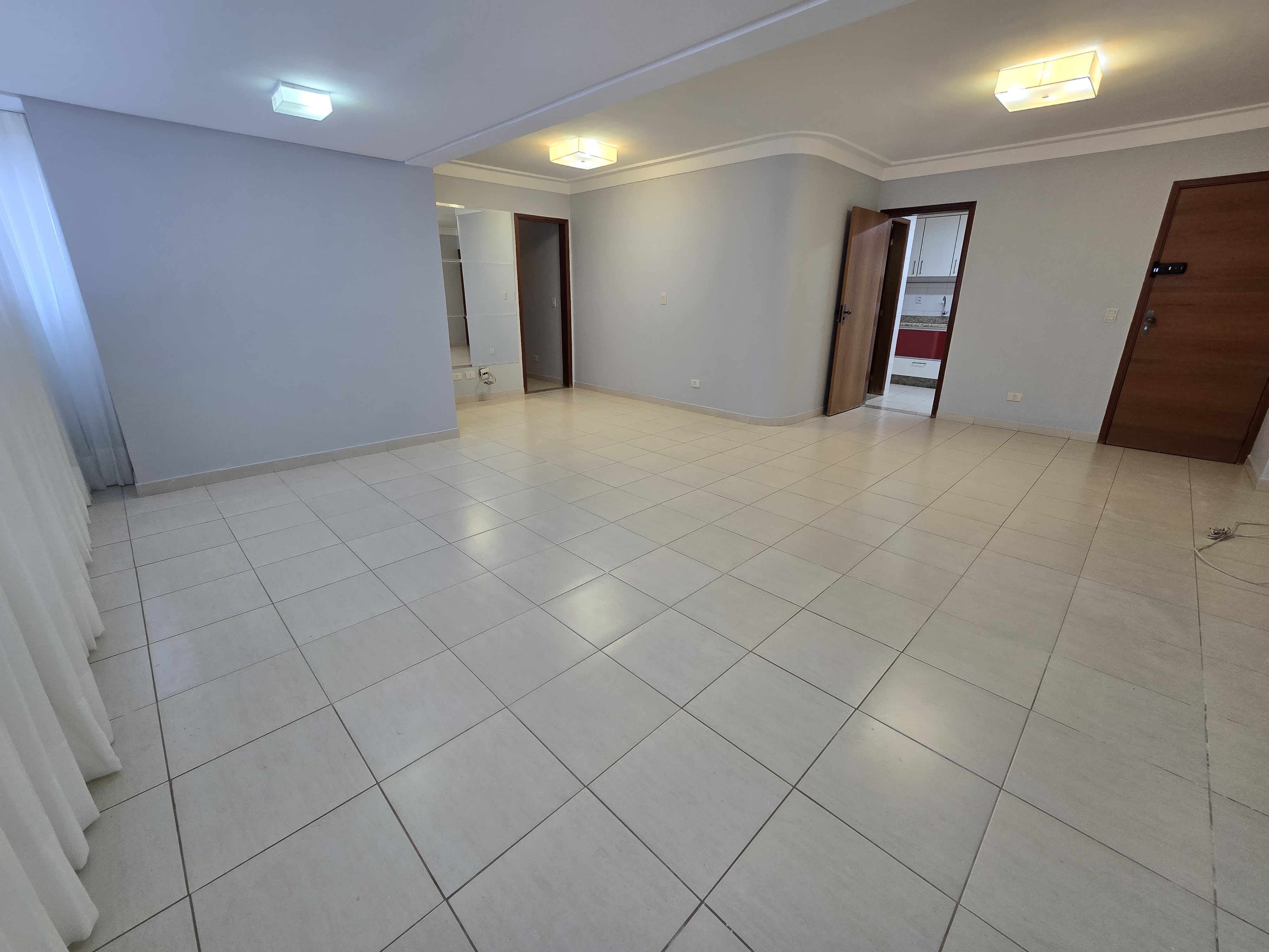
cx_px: 634
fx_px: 477
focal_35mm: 13
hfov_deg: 106.2
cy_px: 476
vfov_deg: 89.9
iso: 125
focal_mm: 2.2
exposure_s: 1/60
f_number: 2.2
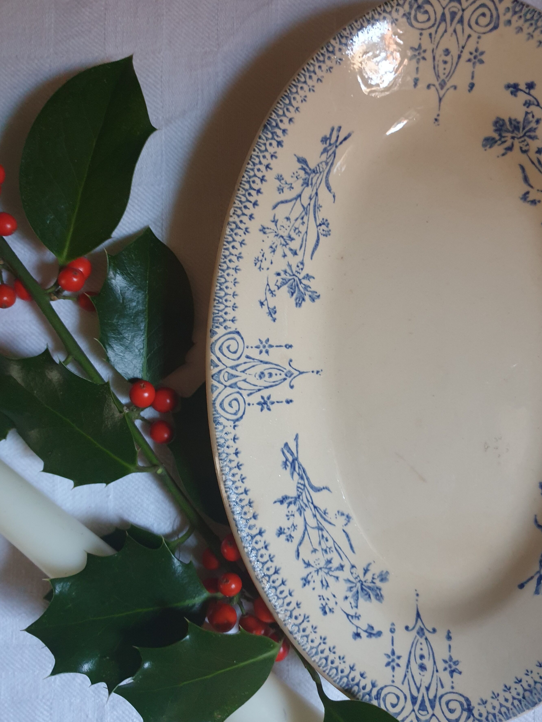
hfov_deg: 53.0
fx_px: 543
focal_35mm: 26
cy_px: 361
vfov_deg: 67.3
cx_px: 271
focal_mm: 4.3
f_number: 1.5
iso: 320
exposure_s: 1/17
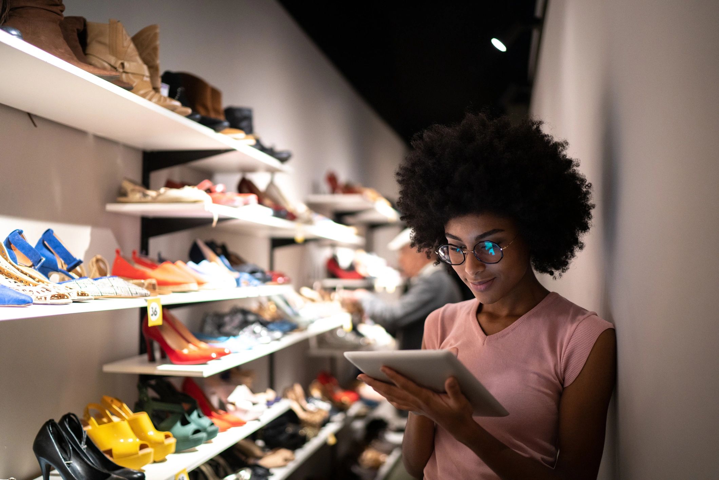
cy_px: 240
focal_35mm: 35
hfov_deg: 54.4
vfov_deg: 37.9
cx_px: 360
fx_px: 699
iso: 1600
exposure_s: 1/160
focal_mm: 35
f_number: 1.4
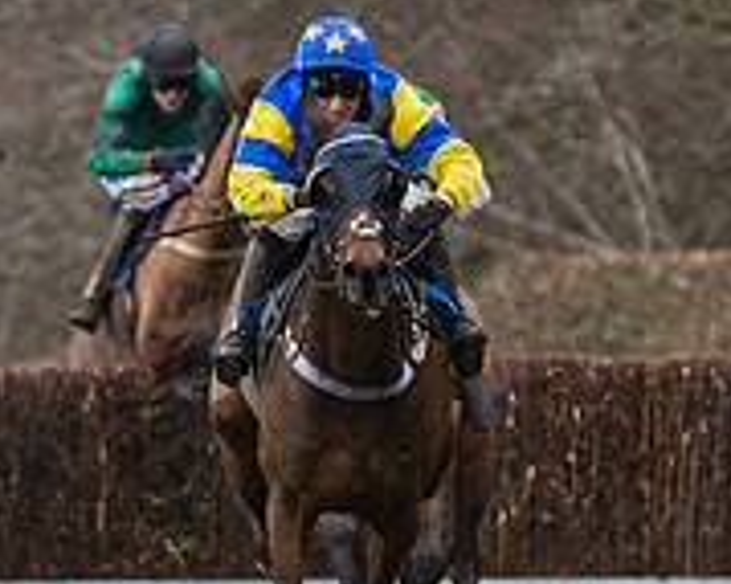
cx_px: -129
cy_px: 450
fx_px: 42338
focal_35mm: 1958
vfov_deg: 0.8
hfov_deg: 1.0
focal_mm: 300
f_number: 5
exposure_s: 1/1000
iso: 1000
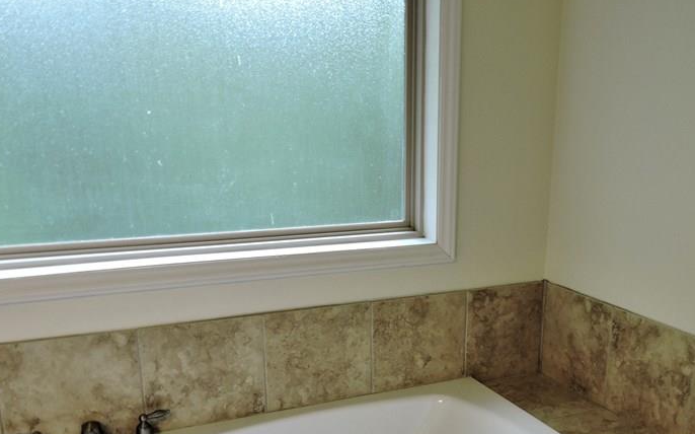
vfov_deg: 32.9
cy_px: 329
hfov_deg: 51.1
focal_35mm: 38
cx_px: 430
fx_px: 719
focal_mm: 4.3
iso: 100
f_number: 3.3
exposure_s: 1/40
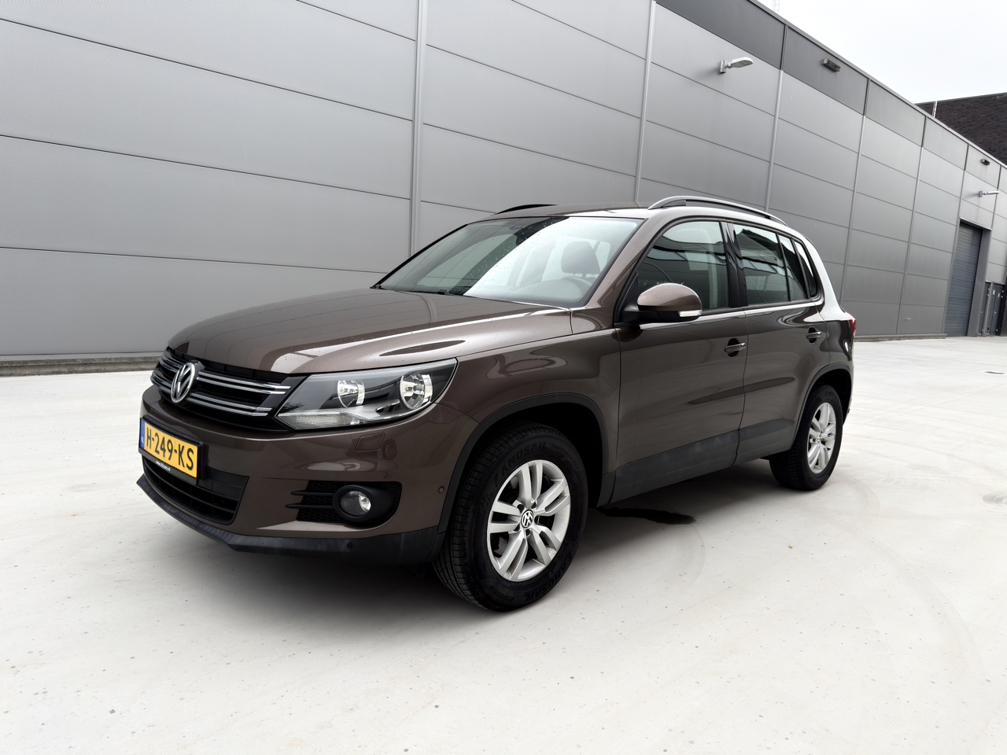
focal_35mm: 24
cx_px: 504
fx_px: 698
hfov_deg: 71.6
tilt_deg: -6.8
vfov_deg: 56.8
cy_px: 378
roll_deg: -3.1
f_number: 1.78
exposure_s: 1/244
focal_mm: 6.76
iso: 64
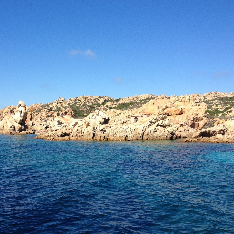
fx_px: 337
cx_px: 91
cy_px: 114
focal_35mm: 44
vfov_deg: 38.3
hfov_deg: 38.2
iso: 64
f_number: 2.4
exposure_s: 1/1783
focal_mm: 4.28
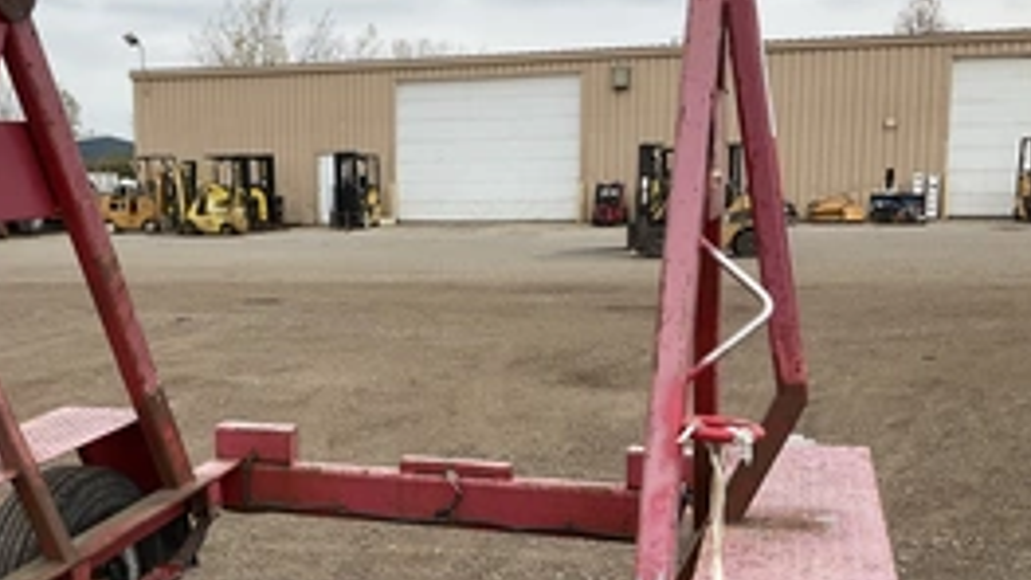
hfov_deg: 42.2
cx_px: 329
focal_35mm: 48
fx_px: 1312
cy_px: 376
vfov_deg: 24.8
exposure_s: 1/122
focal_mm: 3
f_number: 1.8
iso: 20
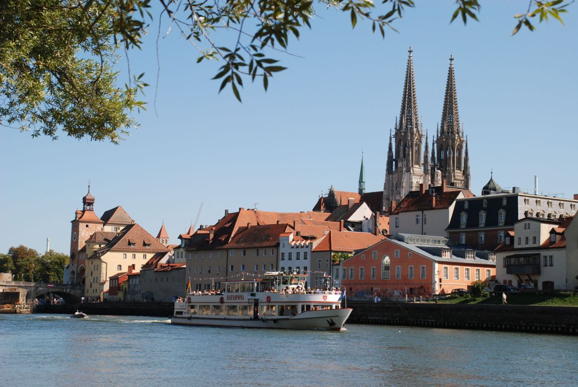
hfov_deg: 28.0
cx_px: 289
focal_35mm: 72
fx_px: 1157
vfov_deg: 19.0
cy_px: 194
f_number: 9
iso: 200
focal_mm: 48
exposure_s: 1/250
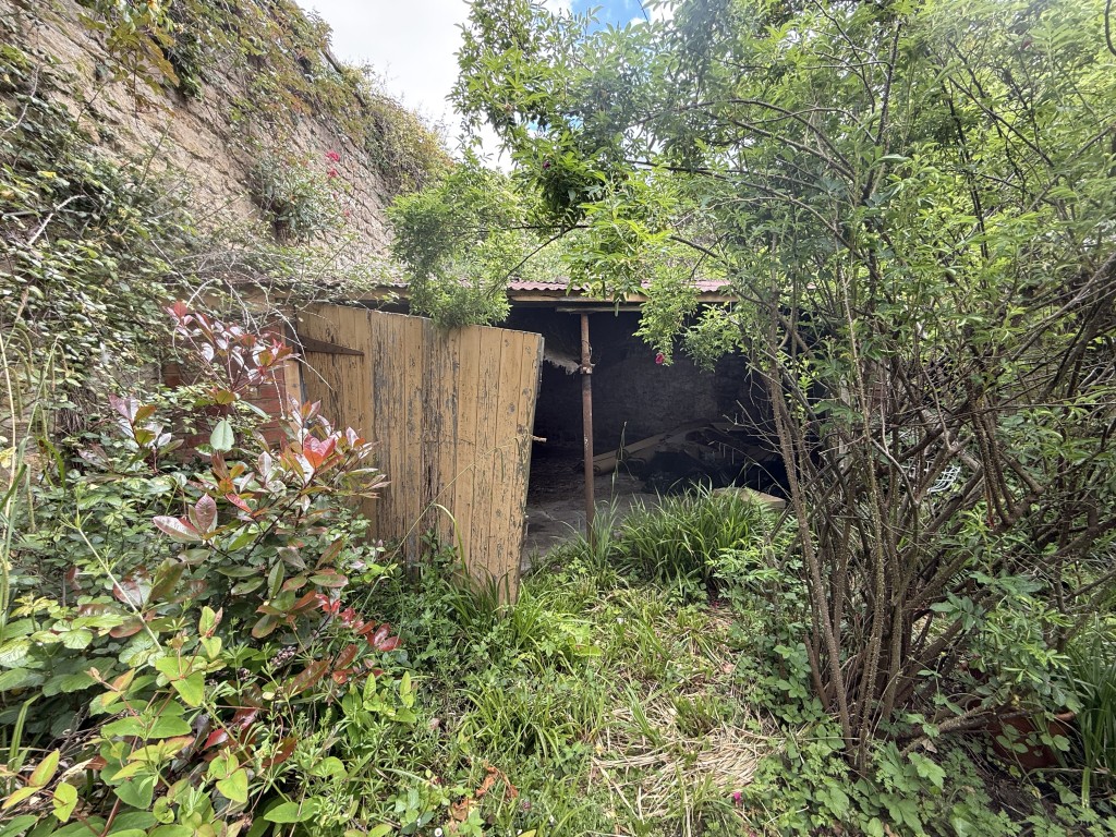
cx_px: 558
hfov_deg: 102.1
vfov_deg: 85.7
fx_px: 451
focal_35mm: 14
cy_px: 418
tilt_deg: -3.8
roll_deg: +2.6
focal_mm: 2.22
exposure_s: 1/112
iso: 50
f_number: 2.2
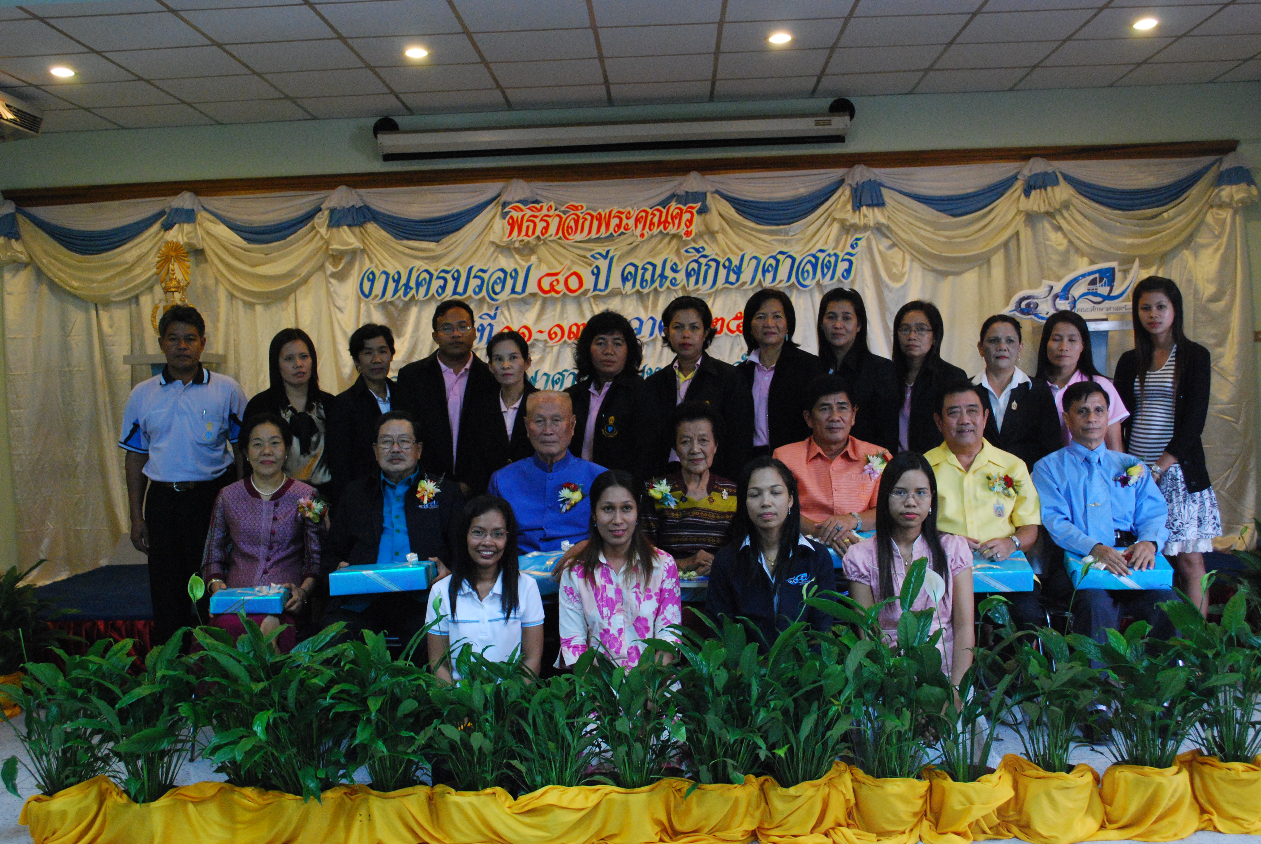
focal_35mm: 36
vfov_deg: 37.0
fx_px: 1263
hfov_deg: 53.1
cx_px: 630
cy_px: 422
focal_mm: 24
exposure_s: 1/25
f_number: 5.6
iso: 1600
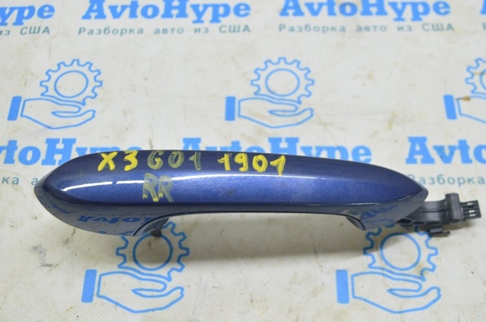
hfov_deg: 42.4
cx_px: 243
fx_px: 627
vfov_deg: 28.9
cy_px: 161
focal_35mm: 46
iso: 400
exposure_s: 1/20
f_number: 5.6
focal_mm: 31
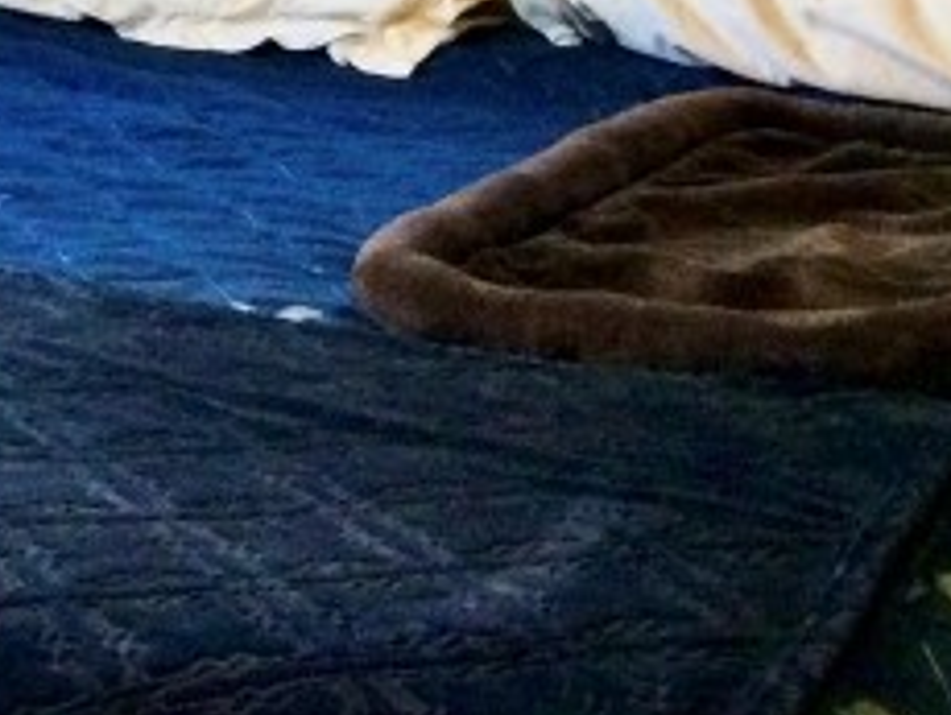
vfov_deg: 10.6
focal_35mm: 138
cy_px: -50
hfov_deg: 13.6
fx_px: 3795
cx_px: -393
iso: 200
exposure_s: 1/30
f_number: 2.4
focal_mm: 3.3
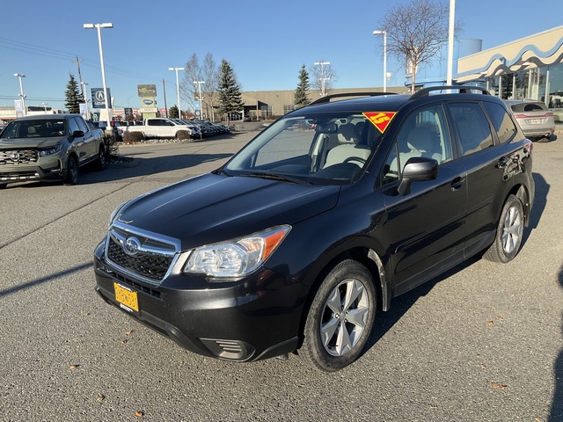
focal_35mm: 29
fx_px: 472
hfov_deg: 61.7
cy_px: 211
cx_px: 282
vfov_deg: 48.2
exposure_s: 1/1144
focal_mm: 3
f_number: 1.8
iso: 25
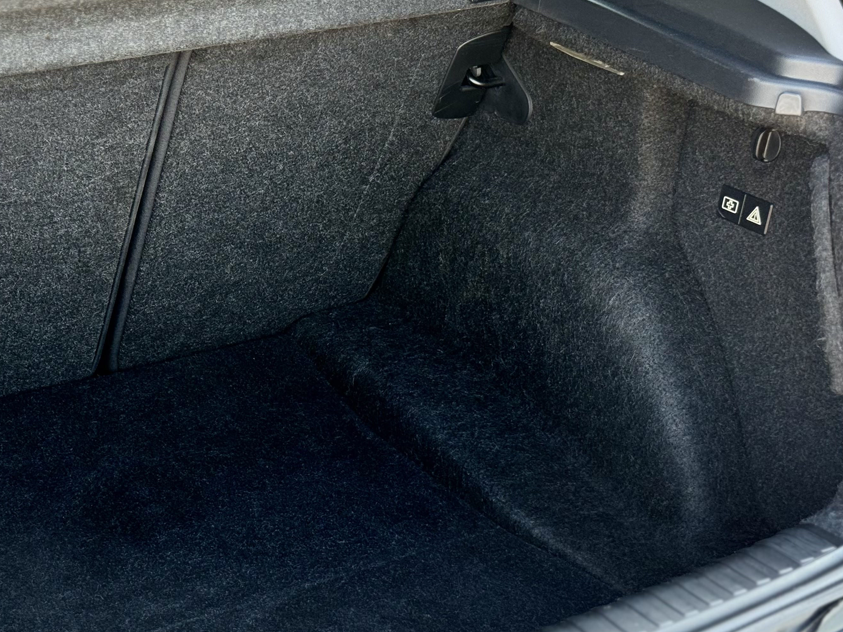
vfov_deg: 20.2
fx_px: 1778
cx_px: 256
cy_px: 347
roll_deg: +0.3
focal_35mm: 73
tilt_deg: -24.5
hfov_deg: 26.5
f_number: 1.78
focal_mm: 6.76
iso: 100
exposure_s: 1/90
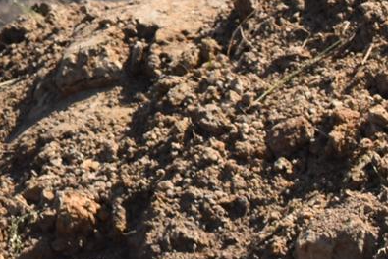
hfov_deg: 7.6
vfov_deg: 5.3
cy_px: -164
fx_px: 2783
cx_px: -437
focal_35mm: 258
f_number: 9
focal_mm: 34
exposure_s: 1/320
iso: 200
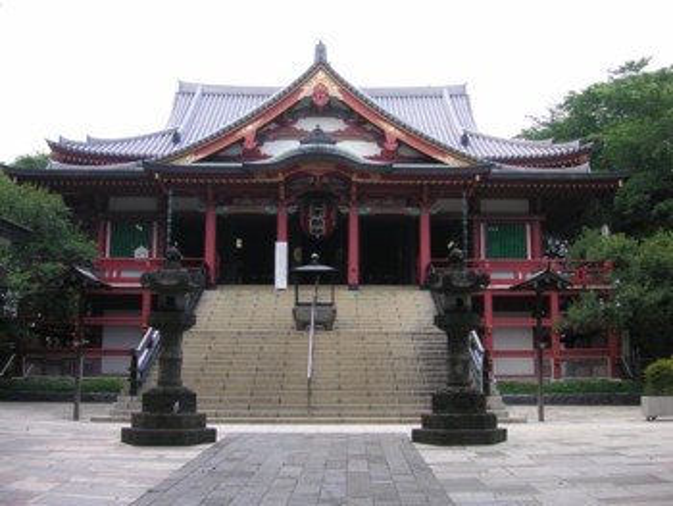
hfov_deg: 45.7
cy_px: 253
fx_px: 798
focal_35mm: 41
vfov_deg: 35.2
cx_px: 336
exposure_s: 1/250
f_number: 3
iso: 50
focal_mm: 6.9
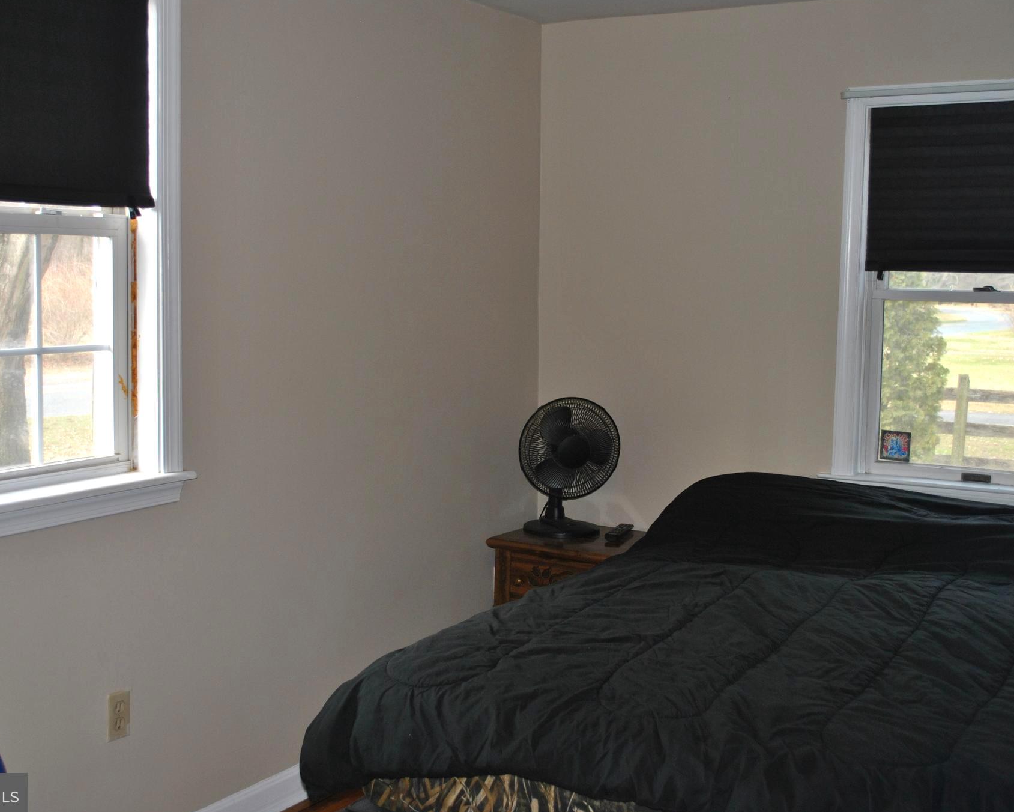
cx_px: 509
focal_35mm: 41
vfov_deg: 36.5
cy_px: 405
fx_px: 1231
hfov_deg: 44.8
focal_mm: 24
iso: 200
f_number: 4
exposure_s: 1/60
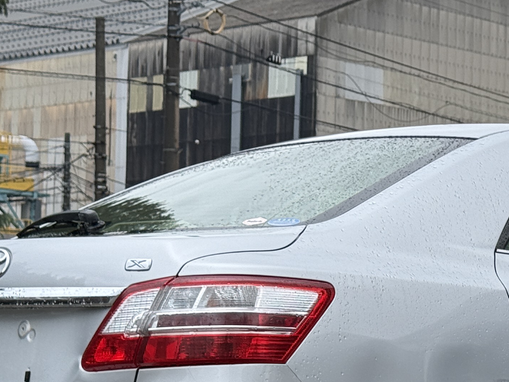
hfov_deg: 14.4
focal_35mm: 136
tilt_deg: +2.0
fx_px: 2000
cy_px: 337
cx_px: 456
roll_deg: -0.8
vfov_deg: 10.8
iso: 64
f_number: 1.78
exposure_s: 1/1642
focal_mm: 6.76
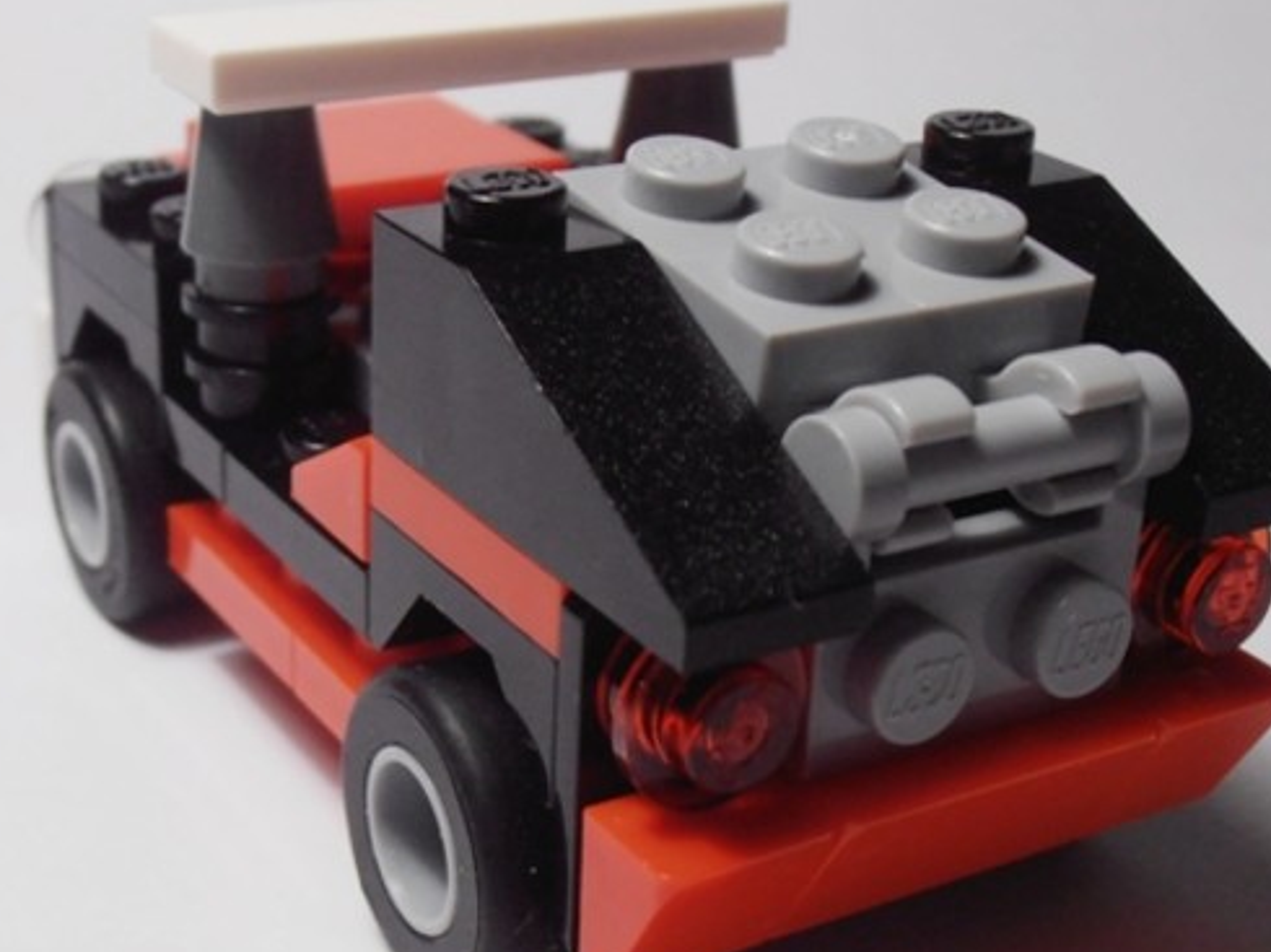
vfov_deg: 21.5
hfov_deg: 28.5
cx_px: 545
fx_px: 2496
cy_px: 619
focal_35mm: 68
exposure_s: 1/60
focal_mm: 6.61
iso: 80
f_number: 3.9
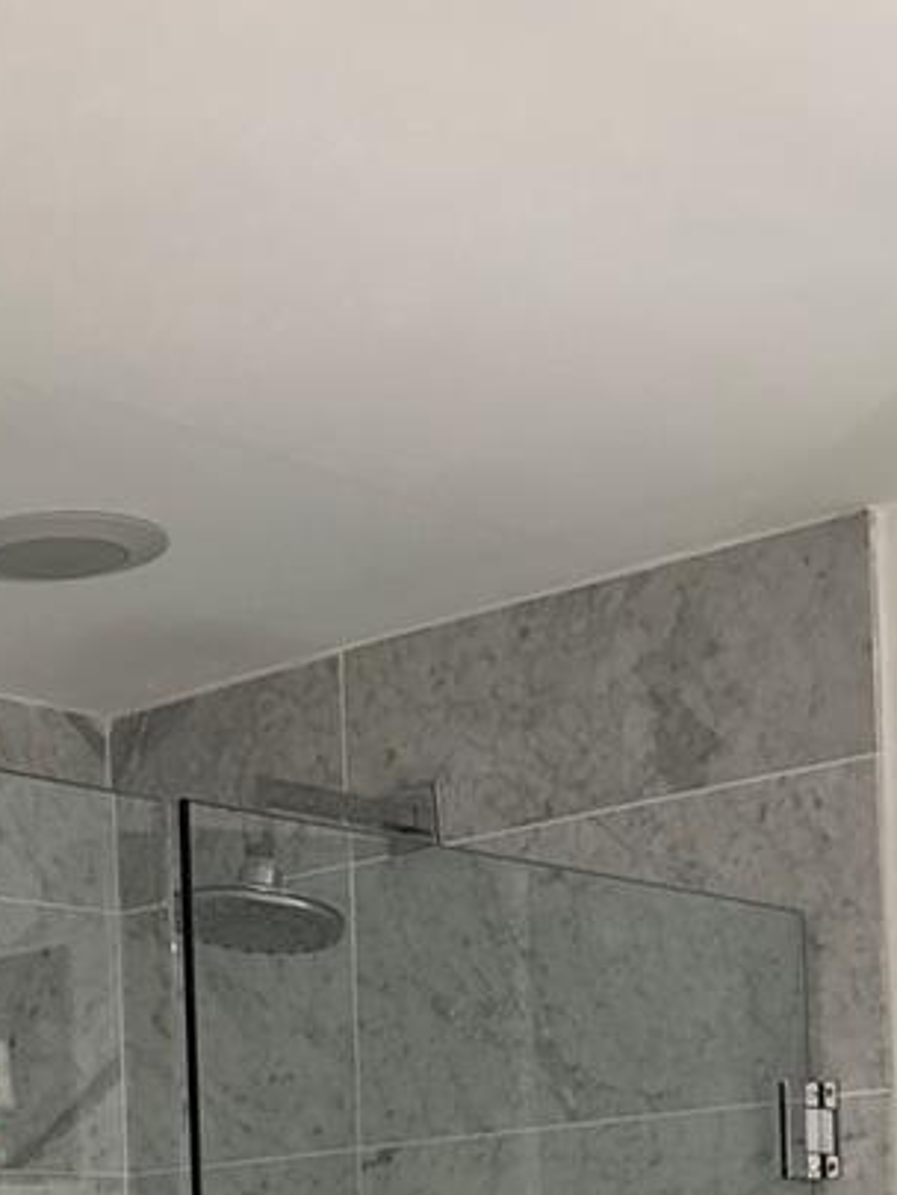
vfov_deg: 23.5
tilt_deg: -1.1
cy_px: 1369
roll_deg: +2.1
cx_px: -35
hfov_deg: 18.6
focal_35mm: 77
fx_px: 2659
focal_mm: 5.96
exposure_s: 1/40
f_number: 1.6
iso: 640
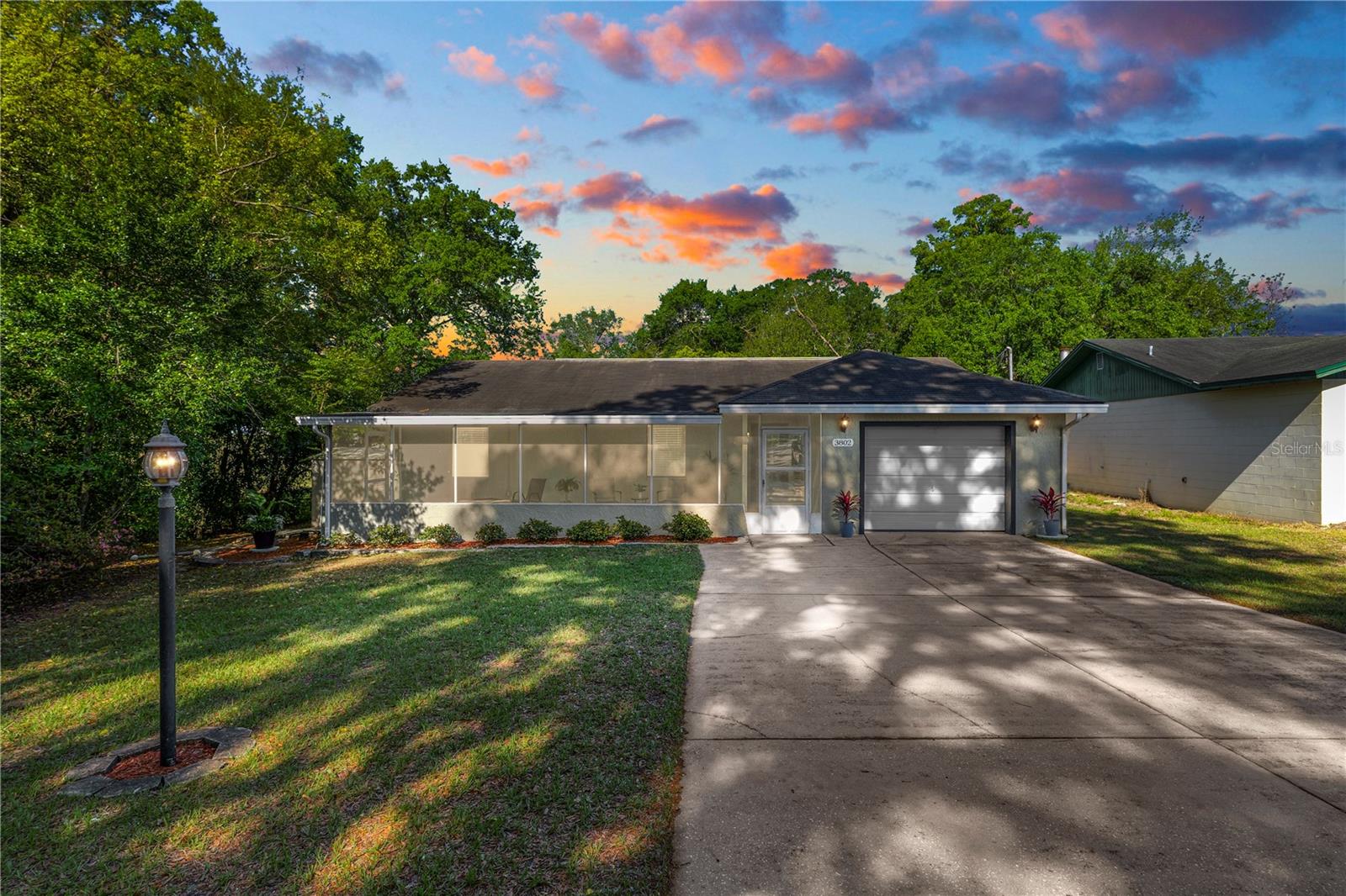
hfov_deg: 93.3
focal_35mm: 17
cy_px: 448
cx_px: 673
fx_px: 635
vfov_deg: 70.4
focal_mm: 17
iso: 250
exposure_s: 1/125
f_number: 10
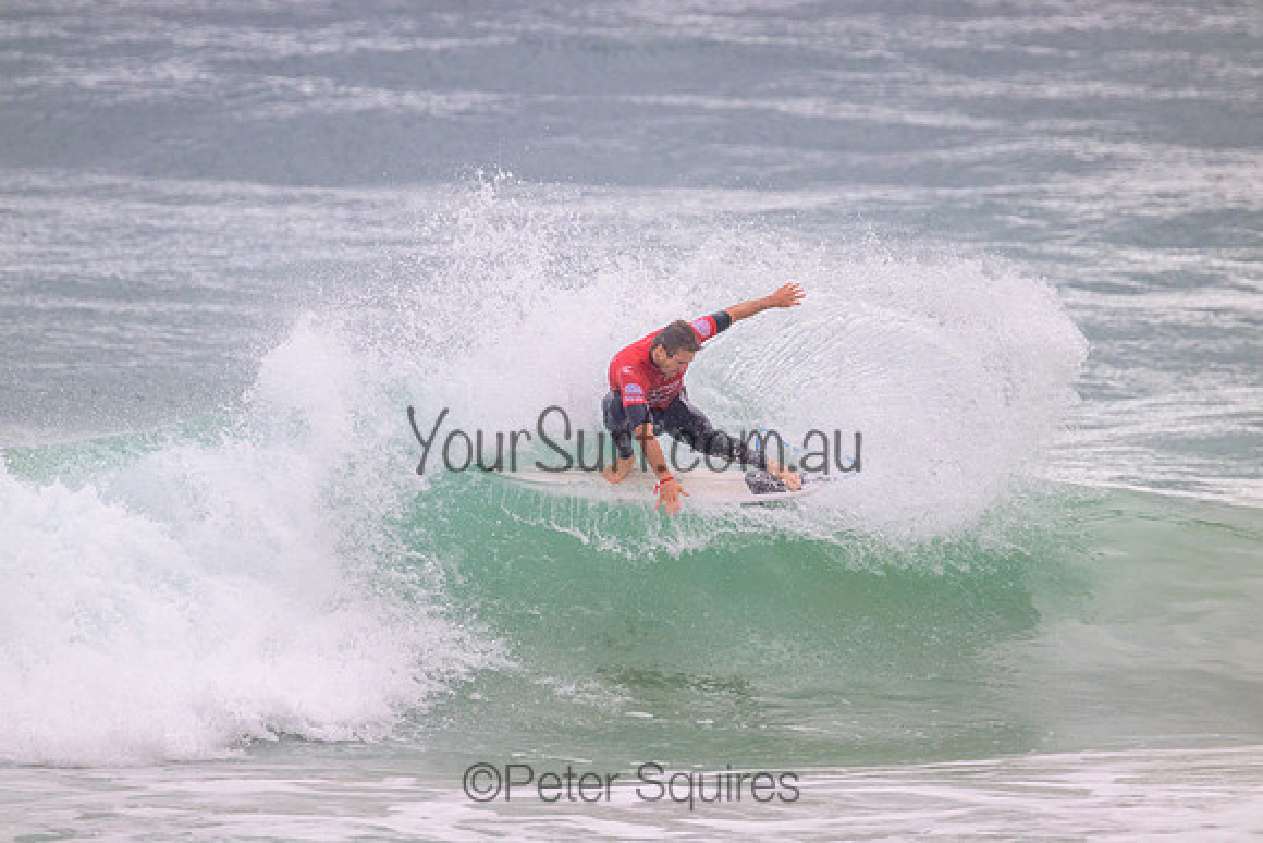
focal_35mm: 800
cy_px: 422
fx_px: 28072
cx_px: 632
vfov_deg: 1.7
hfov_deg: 2.6
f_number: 11
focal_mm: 800
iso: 2000
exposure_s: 1/2000
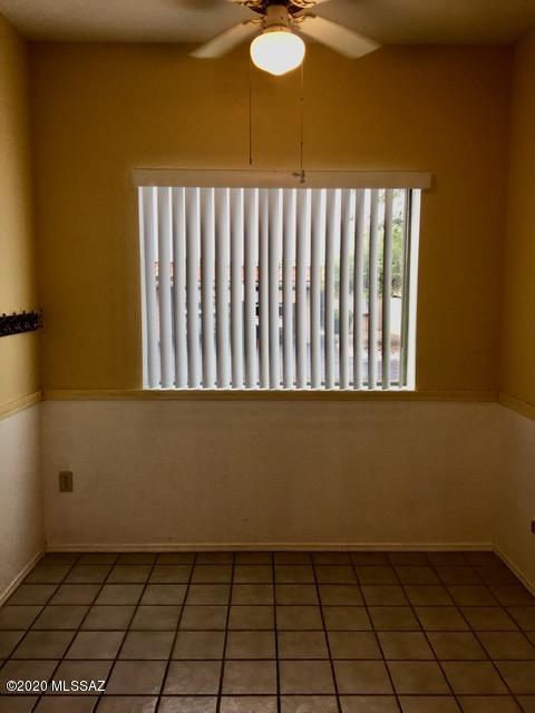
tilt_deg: -7.2
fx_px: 598
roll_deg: -1.2
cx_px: 268
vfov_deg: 61.7
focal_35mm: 29
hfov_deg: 48.2
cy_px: 356
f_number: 2.2
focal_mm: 4.15
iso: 32
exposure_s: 1/120
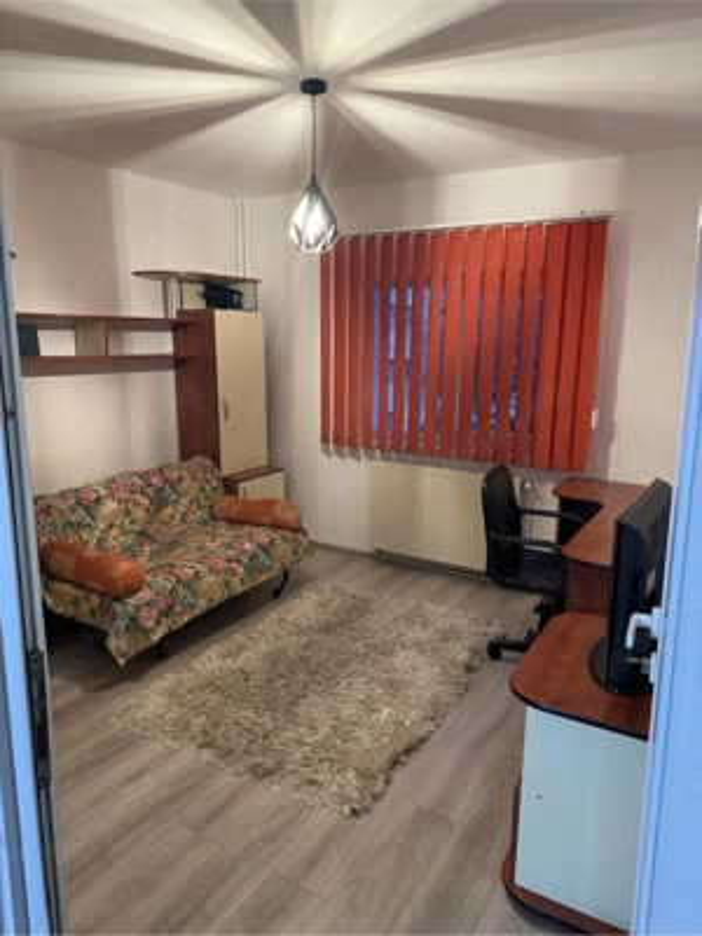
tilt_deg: -9.8
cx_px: 351
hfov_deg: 56.8
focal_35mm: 24
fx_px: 649
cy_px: 468
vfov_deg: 71.6
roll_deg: -0.6
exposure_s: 1/50
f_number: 1.78
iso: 640
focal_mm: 6.76
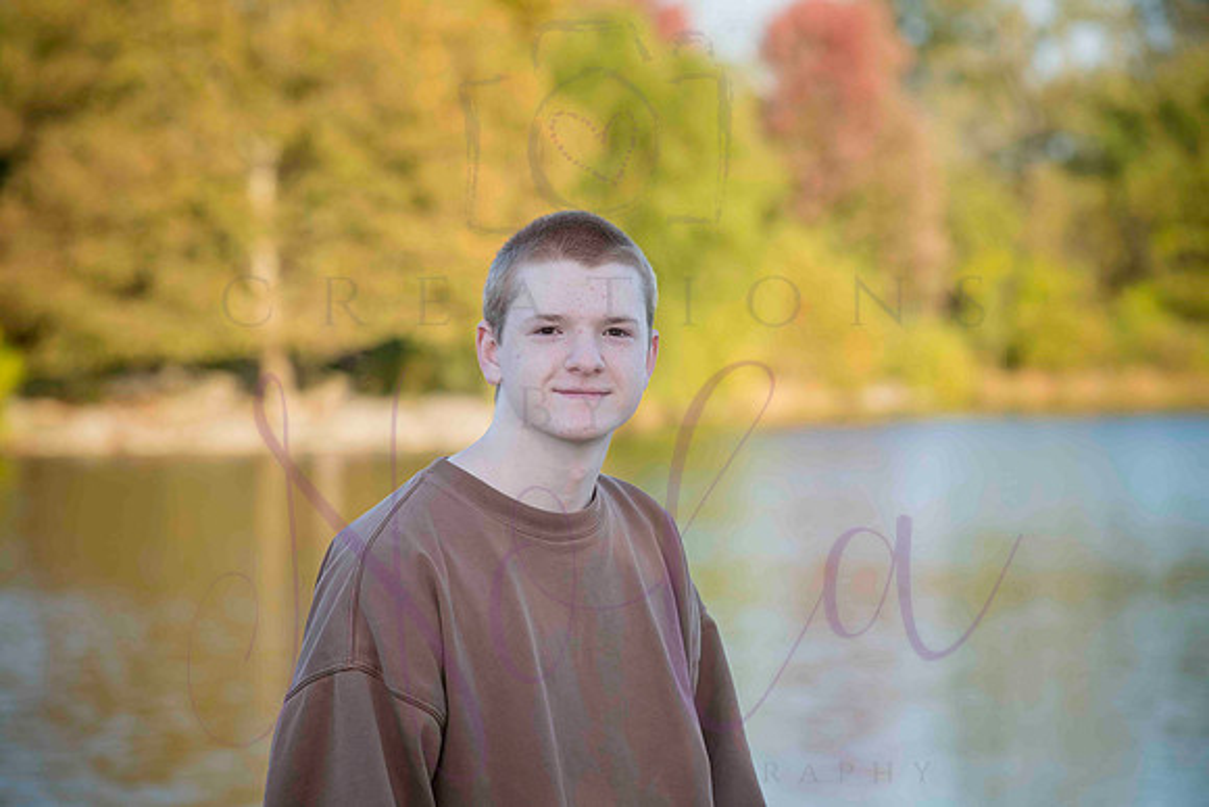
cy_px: 404
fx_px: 5206
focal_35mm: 155
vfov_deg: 8.9
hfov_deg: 13.2
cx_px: 604
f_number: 6.3
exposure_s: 1/400
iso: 400
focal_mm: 155
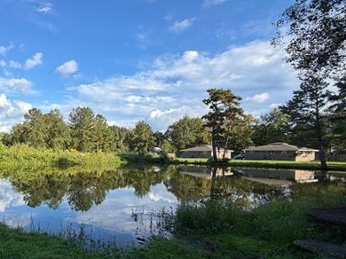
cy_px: 158
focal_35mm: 23
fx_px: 230
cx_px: 67
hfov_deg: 66.8
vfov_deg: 58.3
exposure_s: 1/770
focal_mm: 2.22
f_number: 2.2
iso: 40
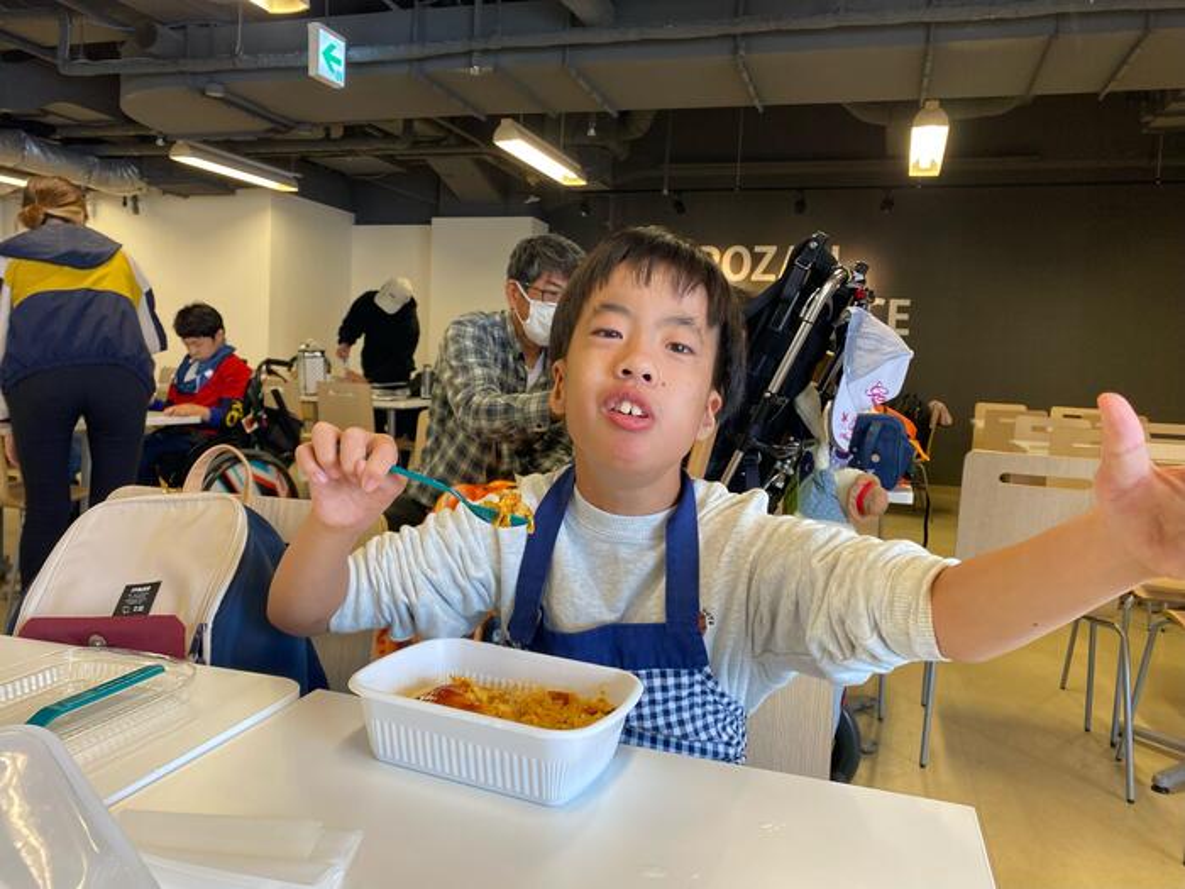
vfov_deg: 53.1
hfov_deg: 67.3
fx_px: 890
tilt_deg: -4.8
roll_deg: -2.3
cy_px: 444
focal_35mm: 26
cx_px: 592
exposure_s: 1/120
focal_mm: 4.25
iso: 125
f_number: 1.8
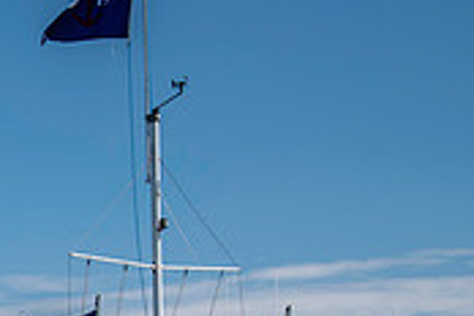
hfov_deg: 11.8
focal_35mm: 164
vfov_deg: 8.2
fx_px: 2159
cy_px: 481
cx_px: -312
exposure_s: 1/1250
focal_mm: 46
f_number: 5.6
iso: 160
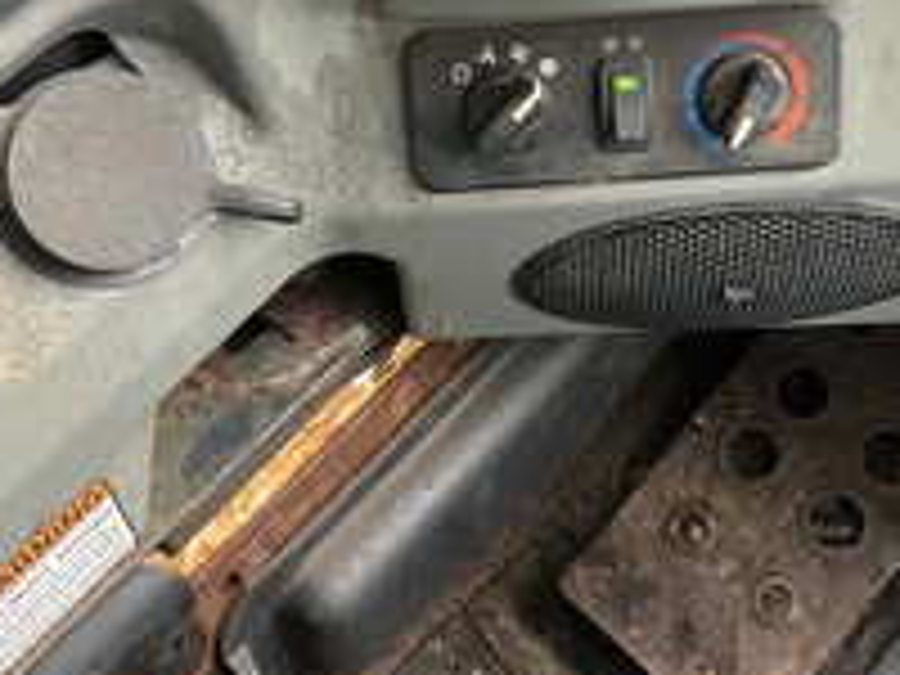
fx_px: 1508
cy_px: 158
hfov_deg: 33.2
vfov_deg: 24.9
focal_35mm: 58
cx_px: 468
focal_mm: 3
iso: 64
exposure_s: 1/98
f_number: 1.8
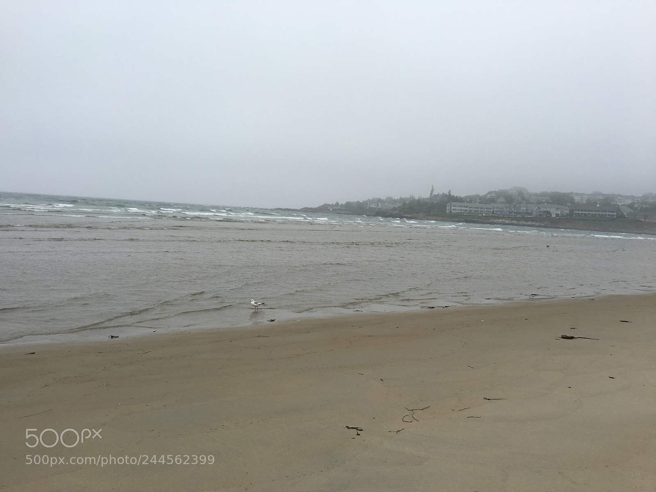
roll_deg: -4.8
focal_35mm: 29
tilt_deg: -1.6
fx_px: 550
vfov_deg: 48.2
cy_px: 246
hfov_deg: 61.7
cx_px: 328
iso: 25
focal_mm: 4.15
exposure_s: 1/296
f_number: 2.2
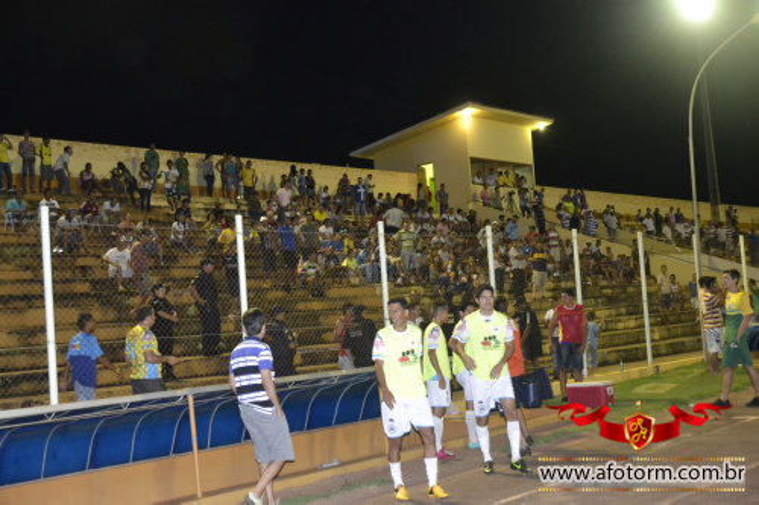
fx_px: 1012
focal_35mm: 48
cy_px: 252
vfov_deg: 28.1
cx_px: 380
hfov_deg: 41.1
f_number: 4.2
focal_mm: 32
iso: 3200
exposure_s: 1/60
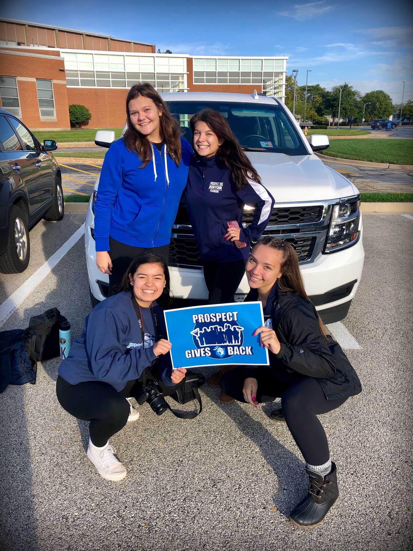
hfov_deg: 49.7
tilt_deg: -16.7
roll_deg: +1.3
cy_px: 276
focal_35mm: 28
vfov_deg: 63.4
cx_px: 206
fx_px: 445
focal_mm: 4
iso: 20
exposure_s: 1/823
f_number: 1.8
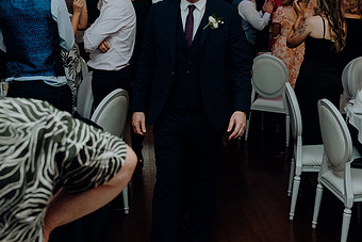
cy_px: 57
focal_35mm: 58
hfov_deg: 34.5
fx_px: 583
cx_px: 187
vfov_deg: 23.1
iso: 2500
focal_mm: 34
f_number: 3.5
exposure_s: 1/160
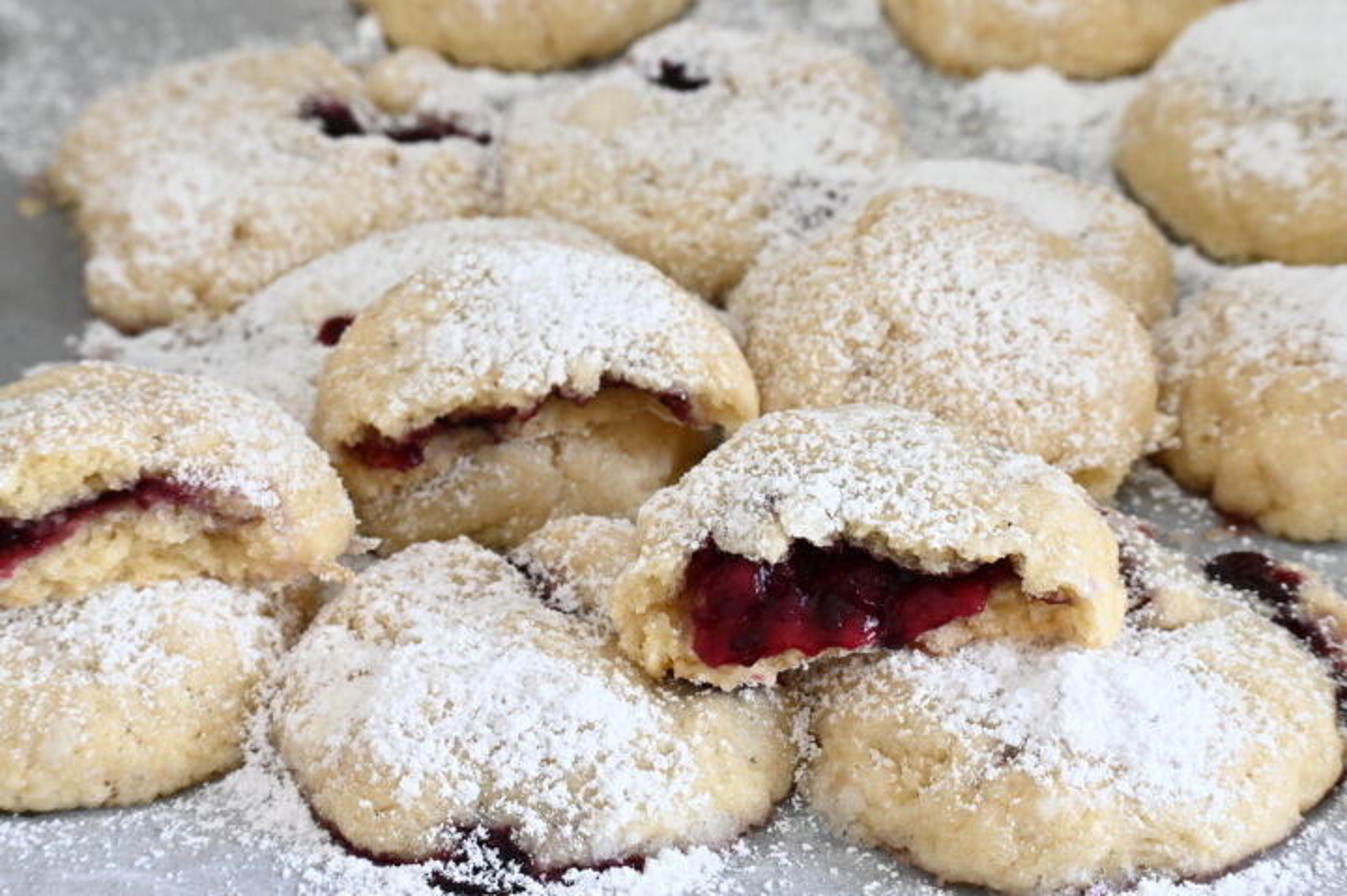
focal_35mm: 118
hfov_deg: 17.4
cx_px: 674
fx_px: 4412
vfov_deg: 11.6
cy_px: 448
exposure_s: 1/3
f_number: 11
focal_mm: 79
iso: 200
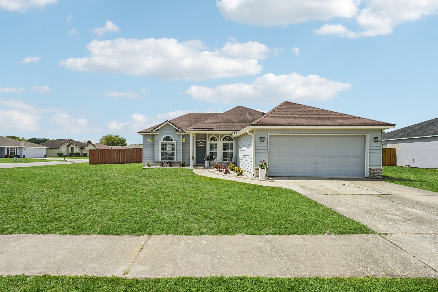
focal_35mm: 17
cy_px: 152
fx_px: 207
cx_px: 199
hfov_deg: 93.0
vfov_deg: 70.4
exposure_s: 1/500
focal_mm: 14
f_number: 8
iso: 100
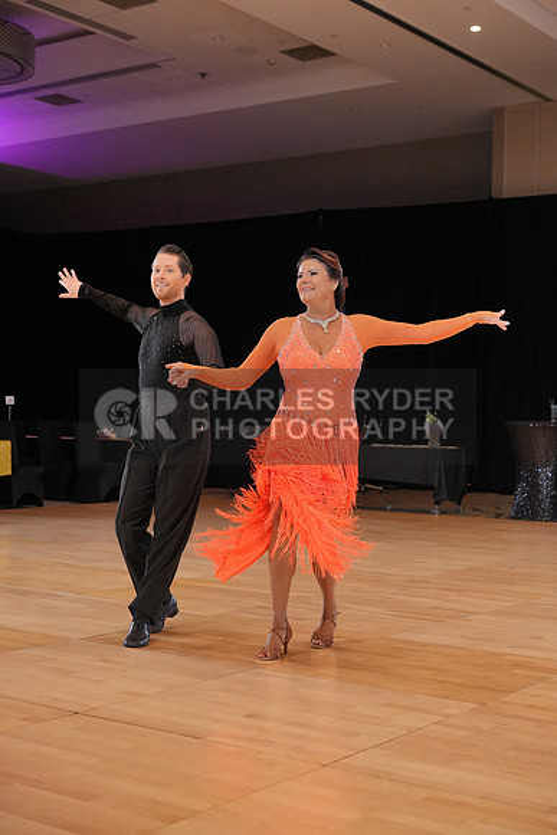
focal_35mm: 53
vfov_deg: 37.5
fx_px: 1229
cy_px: 418
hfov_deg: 25.5
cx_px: 278
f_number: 3.5
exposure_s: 1/500
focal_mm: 53
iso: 3200
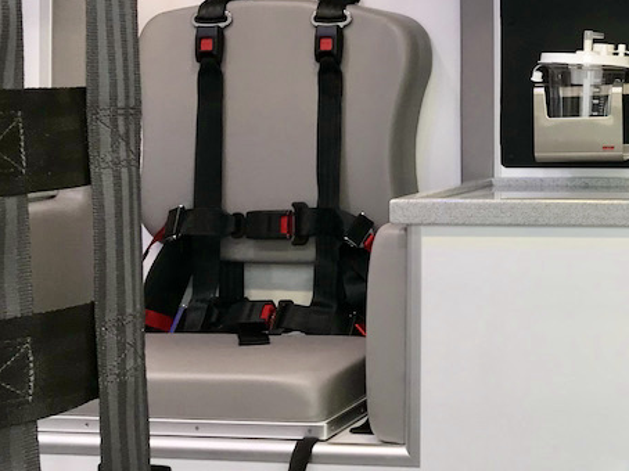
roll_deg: +0.5
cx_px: 686
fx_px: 1435
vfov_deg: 18.4
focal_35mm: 79
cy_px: 83
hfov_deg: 23.3
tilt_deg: -2.2
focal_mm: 3.99
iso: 25
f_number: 1.8
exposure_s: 1/90
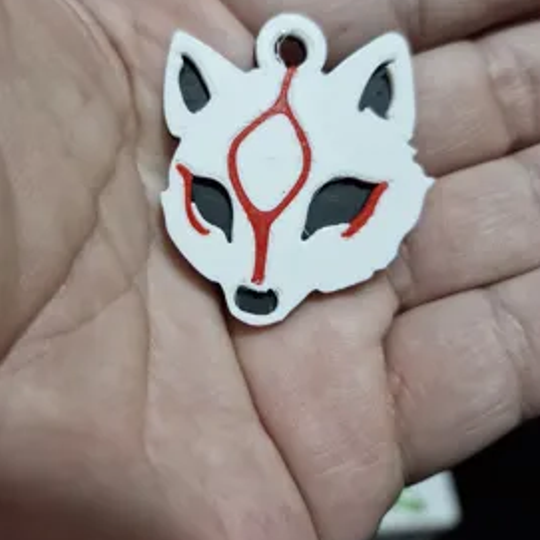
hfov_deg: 54.0
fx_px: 529
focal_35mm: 30
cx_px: 255
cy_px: 227
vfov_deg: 53.8
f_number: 1.8
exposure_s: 1/120
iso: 125
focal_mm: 5.54
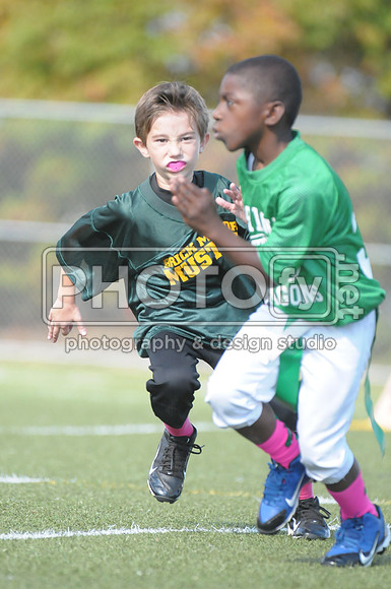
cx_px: 196
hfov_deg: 3.2
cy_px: 294
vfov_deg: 4.7
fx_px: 7108
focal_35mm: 435
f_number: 4
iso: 1600
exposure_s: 1/3200
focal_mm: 290
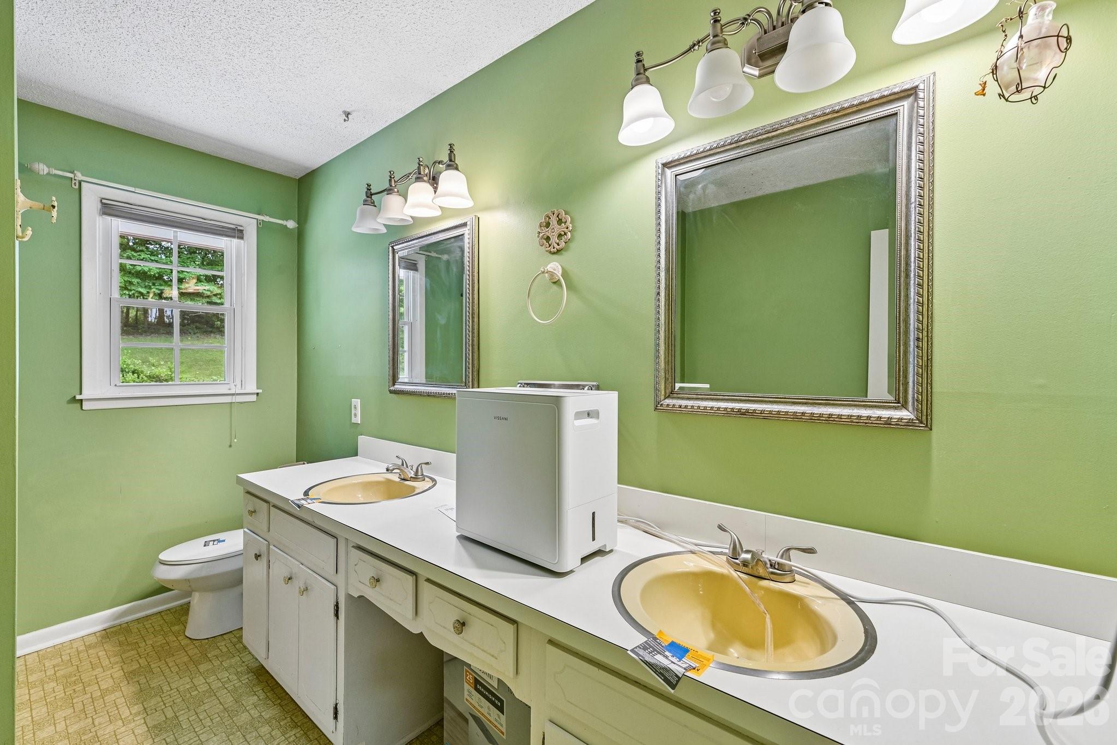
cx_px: 558
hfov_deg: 100.4
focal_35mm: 15
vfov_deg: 77.3
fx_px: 465
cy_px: 372
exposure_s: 1/10
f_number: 8
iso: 400
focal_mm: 15
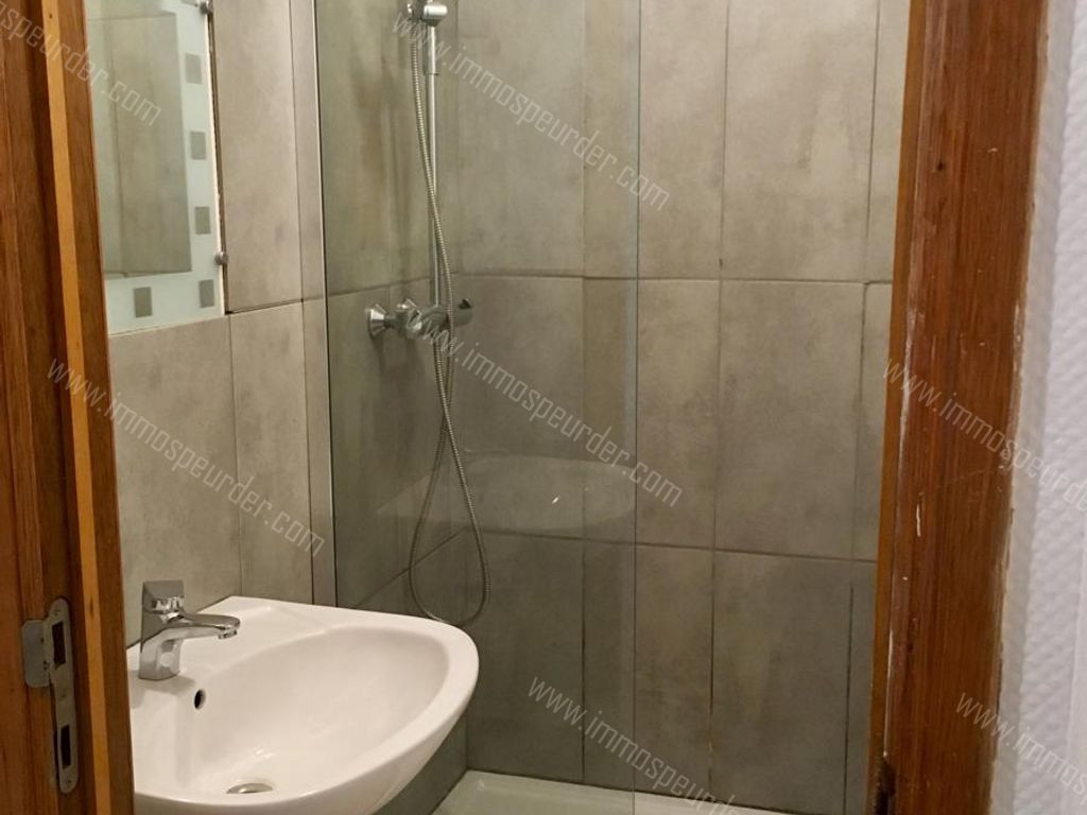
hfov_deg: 61.7
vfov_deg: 48.2
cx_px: 544
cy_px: 408
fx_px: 911
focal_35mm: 29
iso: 200
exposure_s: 1/33
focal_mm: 4.15
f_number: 2.2
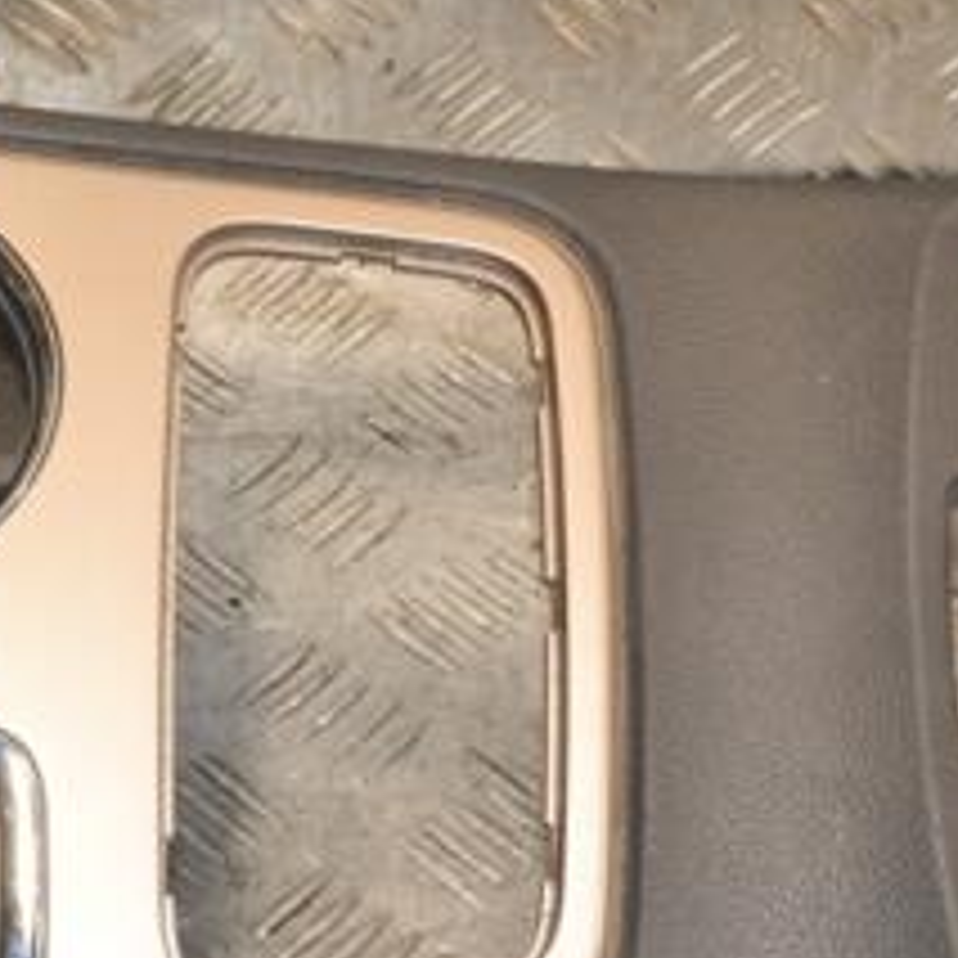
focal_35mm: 115
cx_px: -9
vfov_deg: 15.1
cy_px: 634
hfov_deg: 14.9
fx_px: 3601
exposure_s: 1/200
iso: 800
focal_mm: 32
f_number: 6.3
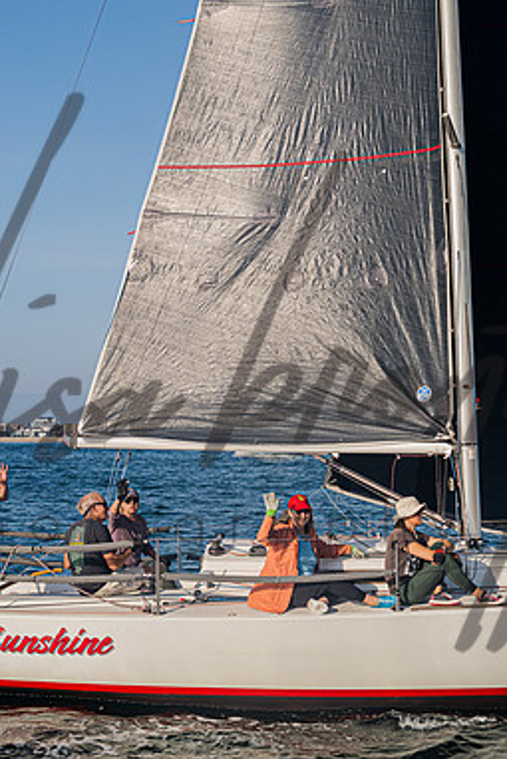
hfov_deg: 20.8
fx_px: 1372
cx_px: 368
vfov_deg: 30.9
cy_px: 394
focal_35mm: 65
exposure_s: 1/1000
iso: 400
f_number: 6.3
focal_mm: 37
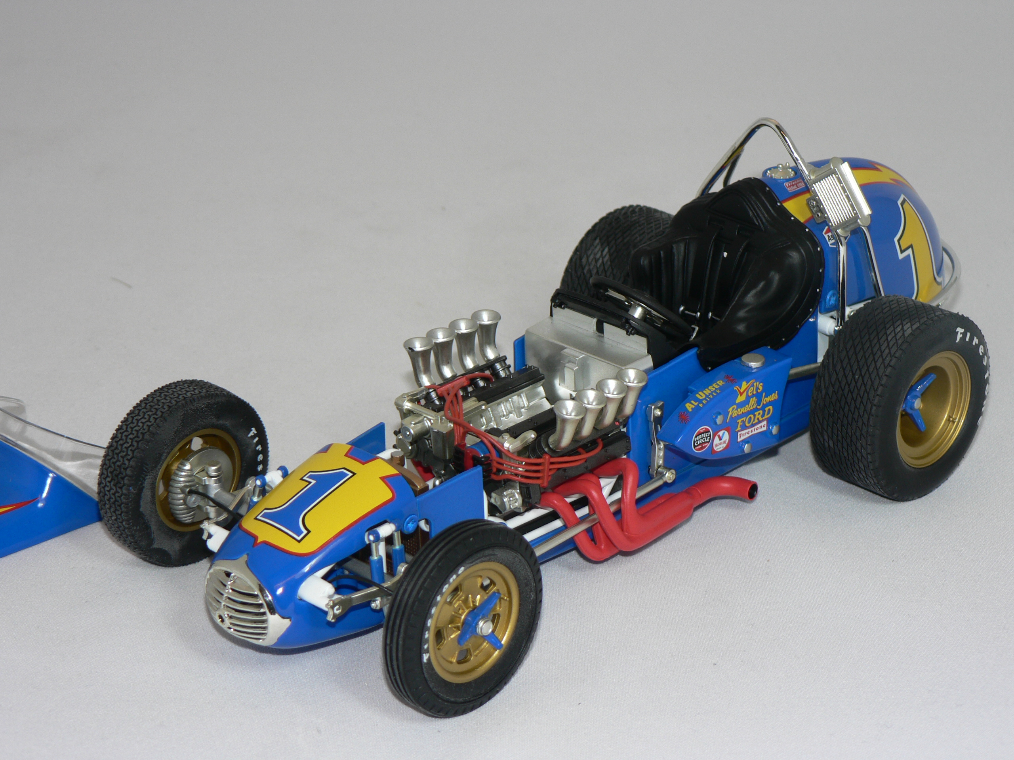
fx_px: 2666
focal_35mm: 91
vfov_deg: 16.2
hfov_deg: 21.5
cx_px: 507
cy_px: 380
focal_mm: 15.2
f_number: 3.2
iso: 80
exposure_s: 1/60
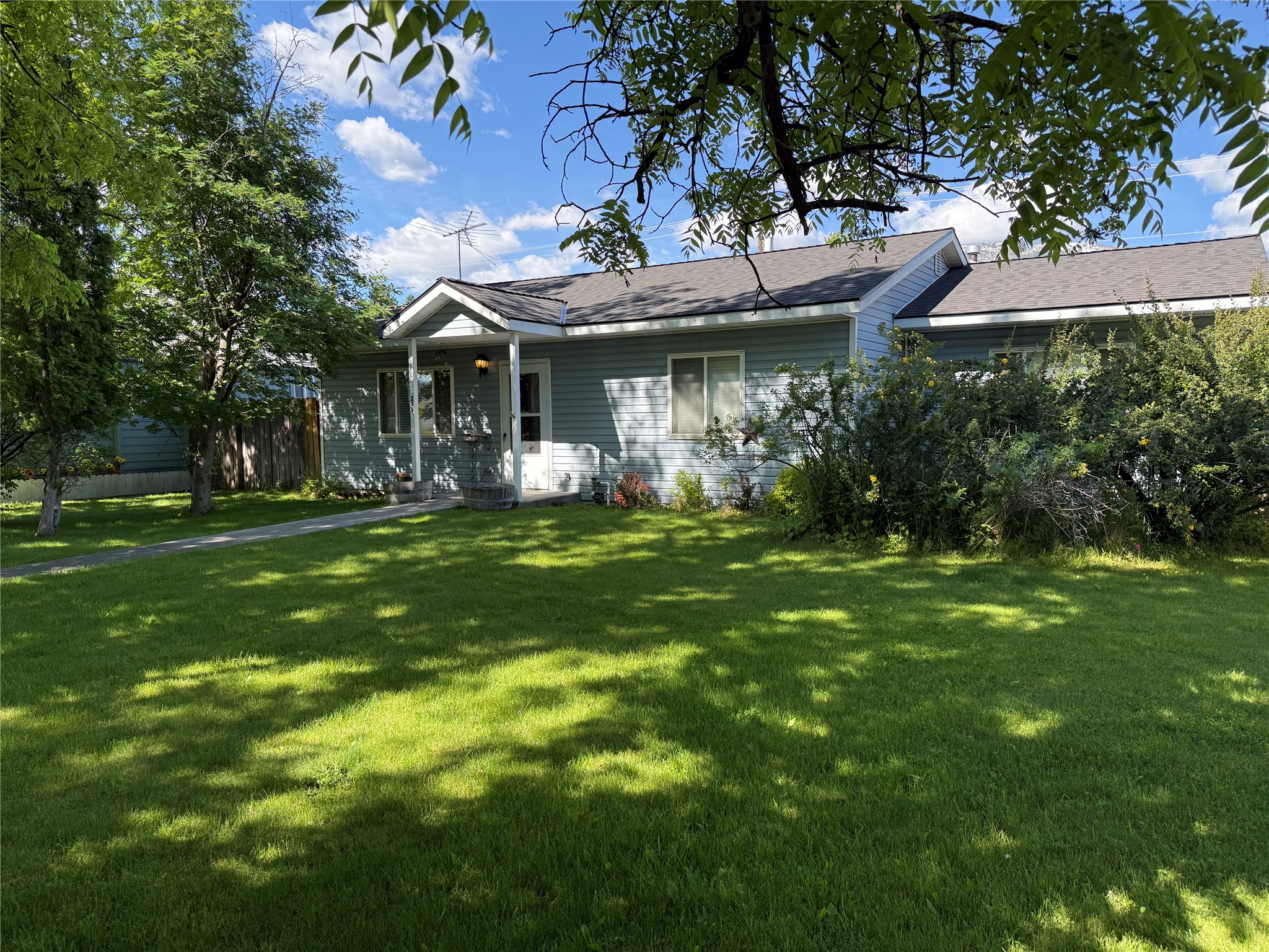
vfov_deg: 56.8
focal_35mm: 24
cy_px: 476
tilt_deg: -2.1
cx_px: 634
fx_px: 880
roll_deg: +0.7
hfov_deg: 71.6
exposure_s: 1/1292
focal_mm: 6.76
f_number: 1.78
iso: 100
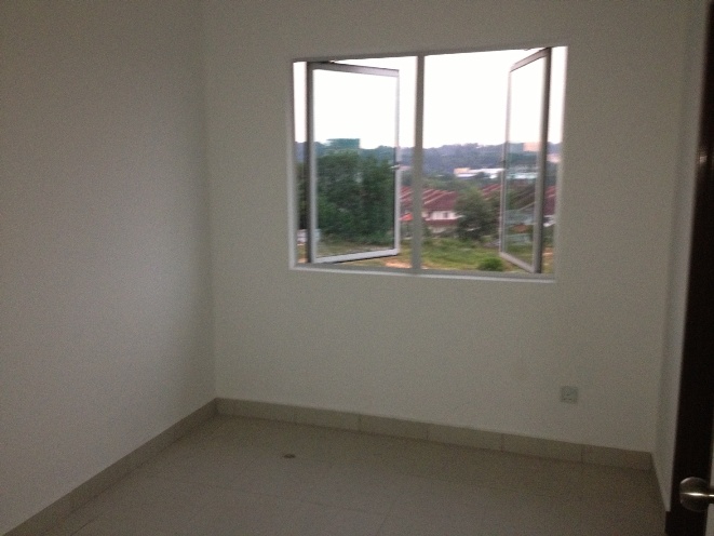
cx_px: 357
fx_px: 722
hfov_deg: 52.6
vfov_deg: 40.7
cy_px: 268
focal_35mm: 35
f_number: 2.4
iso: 320
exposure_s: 1/17
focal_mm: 4.28
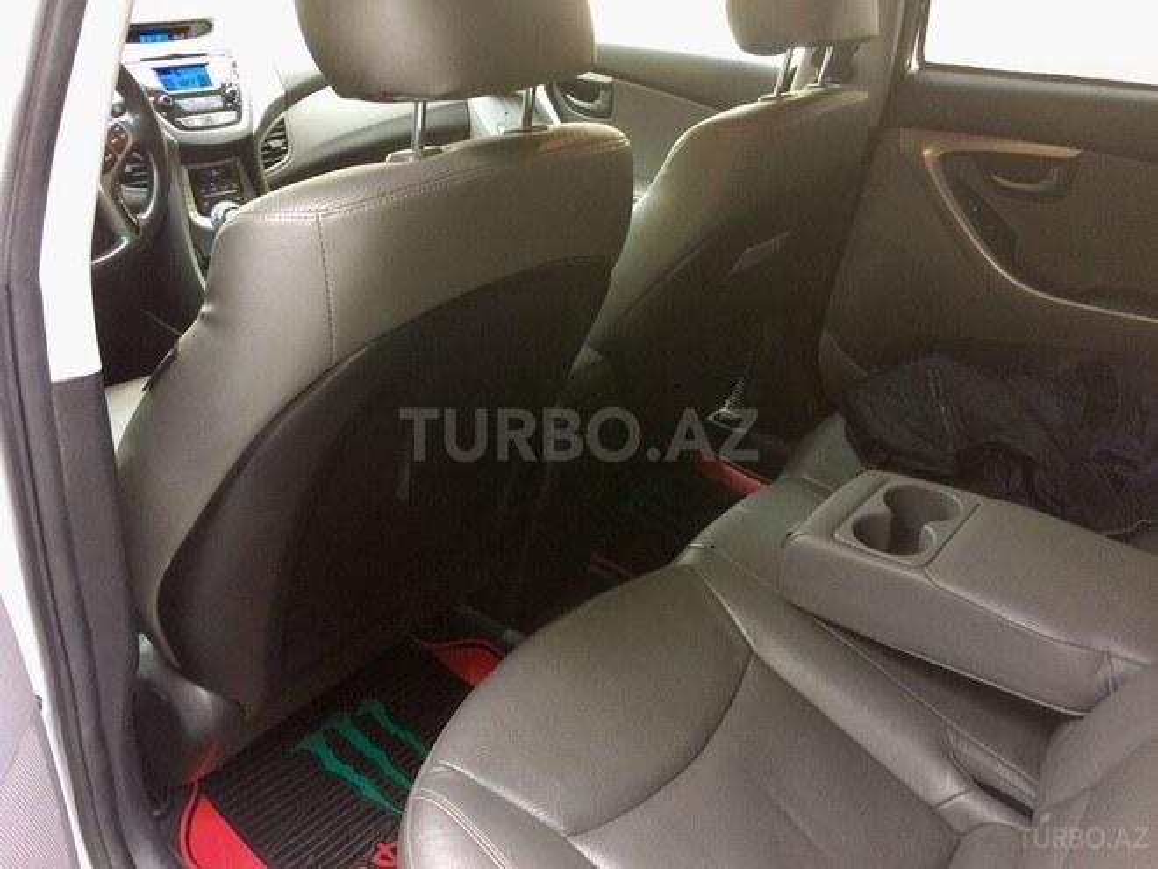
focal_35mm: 29
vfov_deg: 48.2
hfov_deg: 61.7
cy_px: 434
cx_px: 579
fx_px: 970
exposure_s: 1/33
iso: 125
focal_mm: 4.15
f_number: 2.2
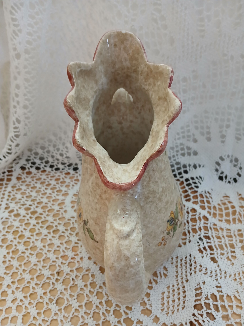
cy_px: 163
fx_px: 244
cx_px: 122
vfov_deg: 67.3
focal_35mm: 26
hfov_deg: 53.1
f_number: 1.8
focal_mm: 3.98
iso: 400
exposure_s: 1/20
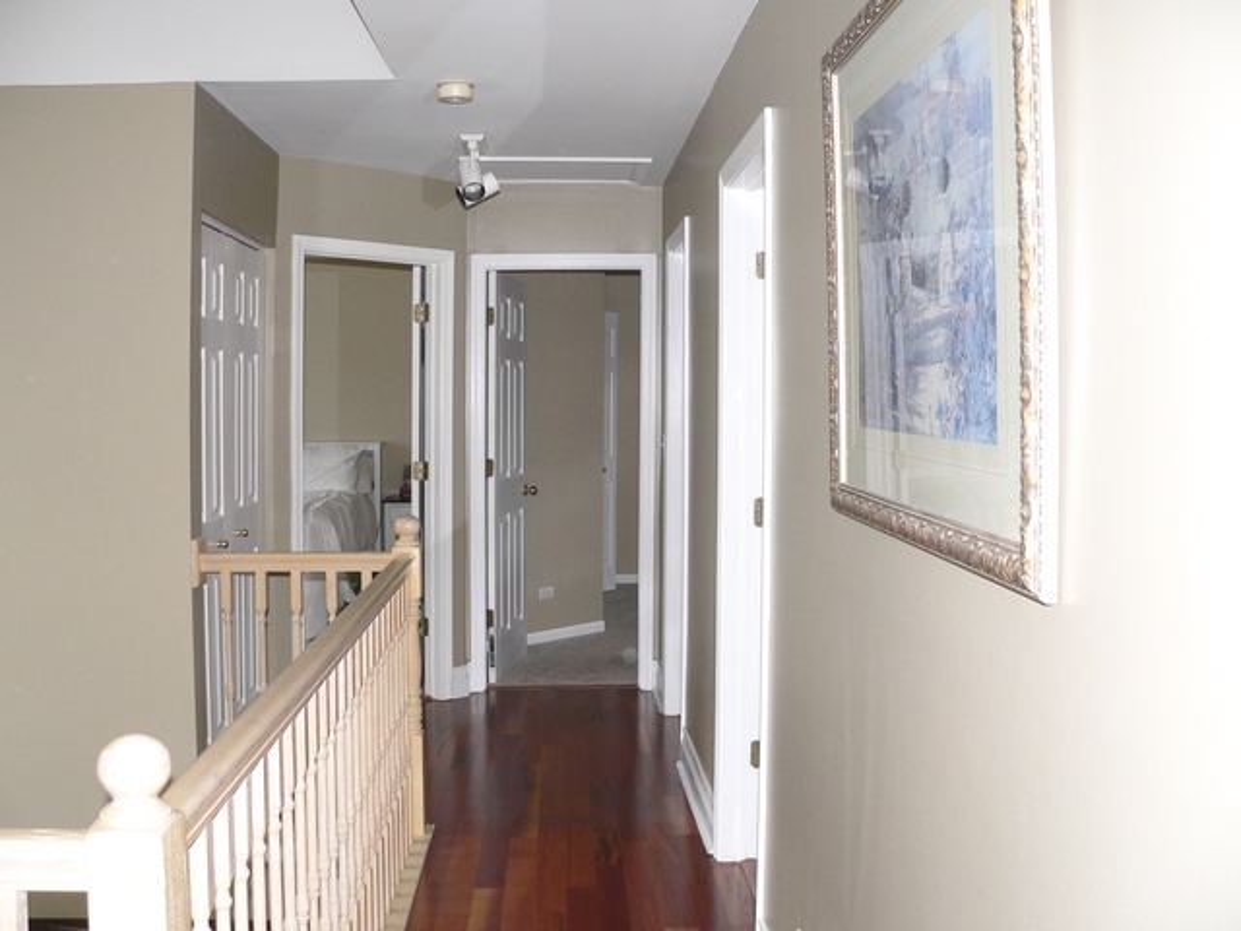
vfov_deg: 39.7
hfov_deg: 51.4
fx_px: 1291
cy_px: 466
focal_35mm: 36
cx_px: 620
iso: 80
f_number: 2.8
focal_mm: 6
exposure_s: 1/60
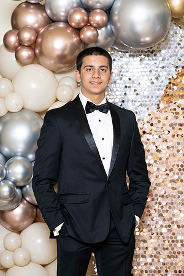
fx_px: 1073
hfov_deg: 9.8
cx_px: 92
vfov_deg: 14.7
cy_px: 138
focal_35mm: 140
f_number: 5.6
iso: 250
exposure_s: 1/200
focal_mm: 140
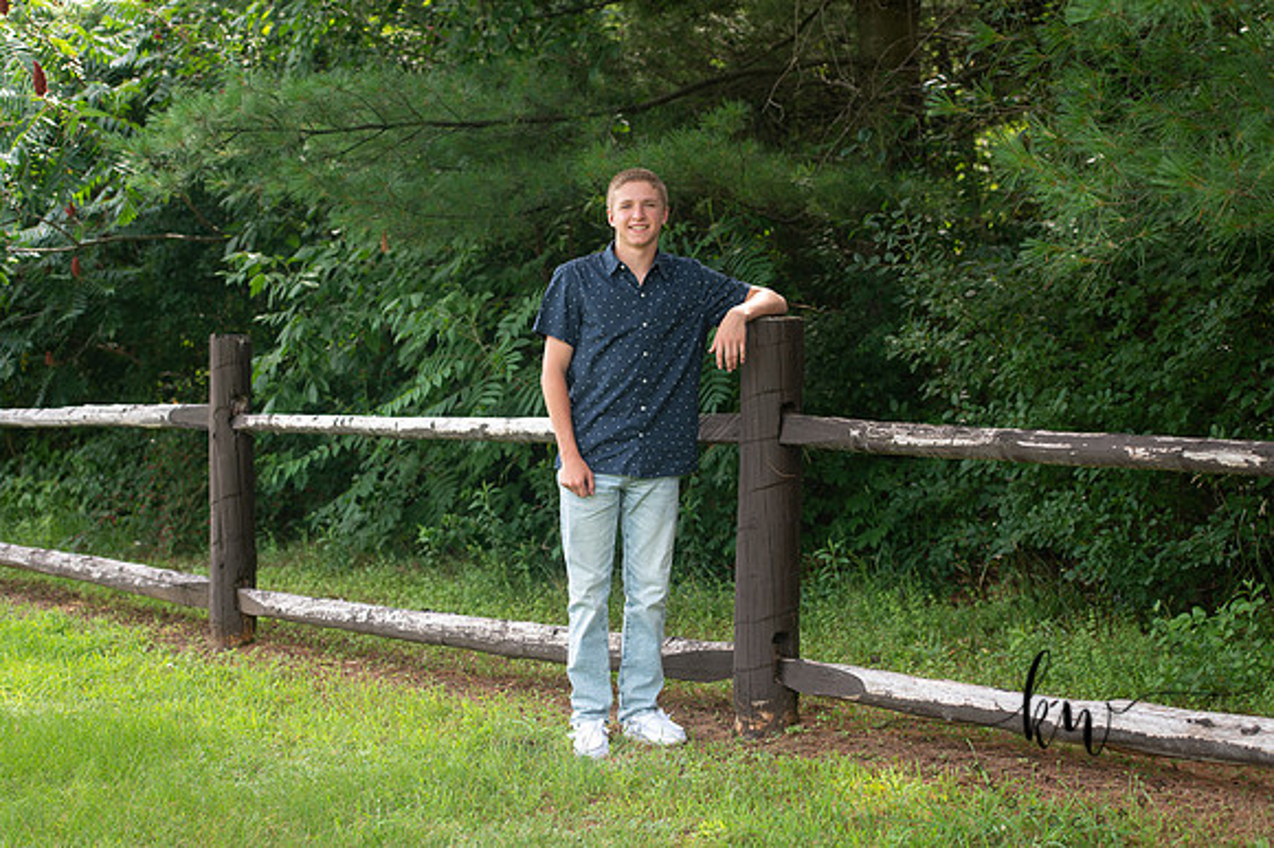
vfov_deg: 19.4
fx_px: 2476
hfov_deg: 28.9
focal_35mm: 70
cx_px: 637
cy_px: 424
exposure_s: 1/320
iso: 400
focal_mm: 70
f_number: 3.2
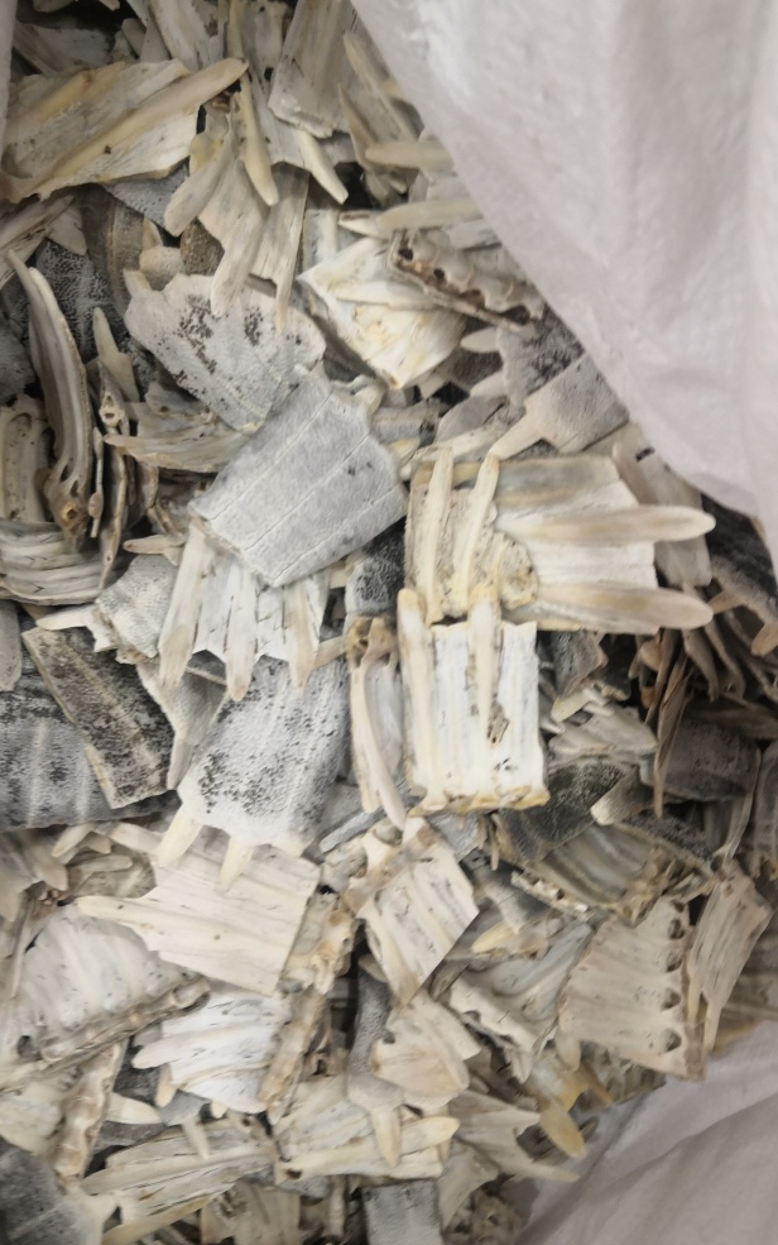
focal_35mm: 31
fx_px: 1051
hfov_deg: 40.6
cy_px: 587
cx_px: 354
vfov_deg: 61.2
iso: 250
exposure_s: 1/33.3
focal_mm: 3.95
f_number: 1.8
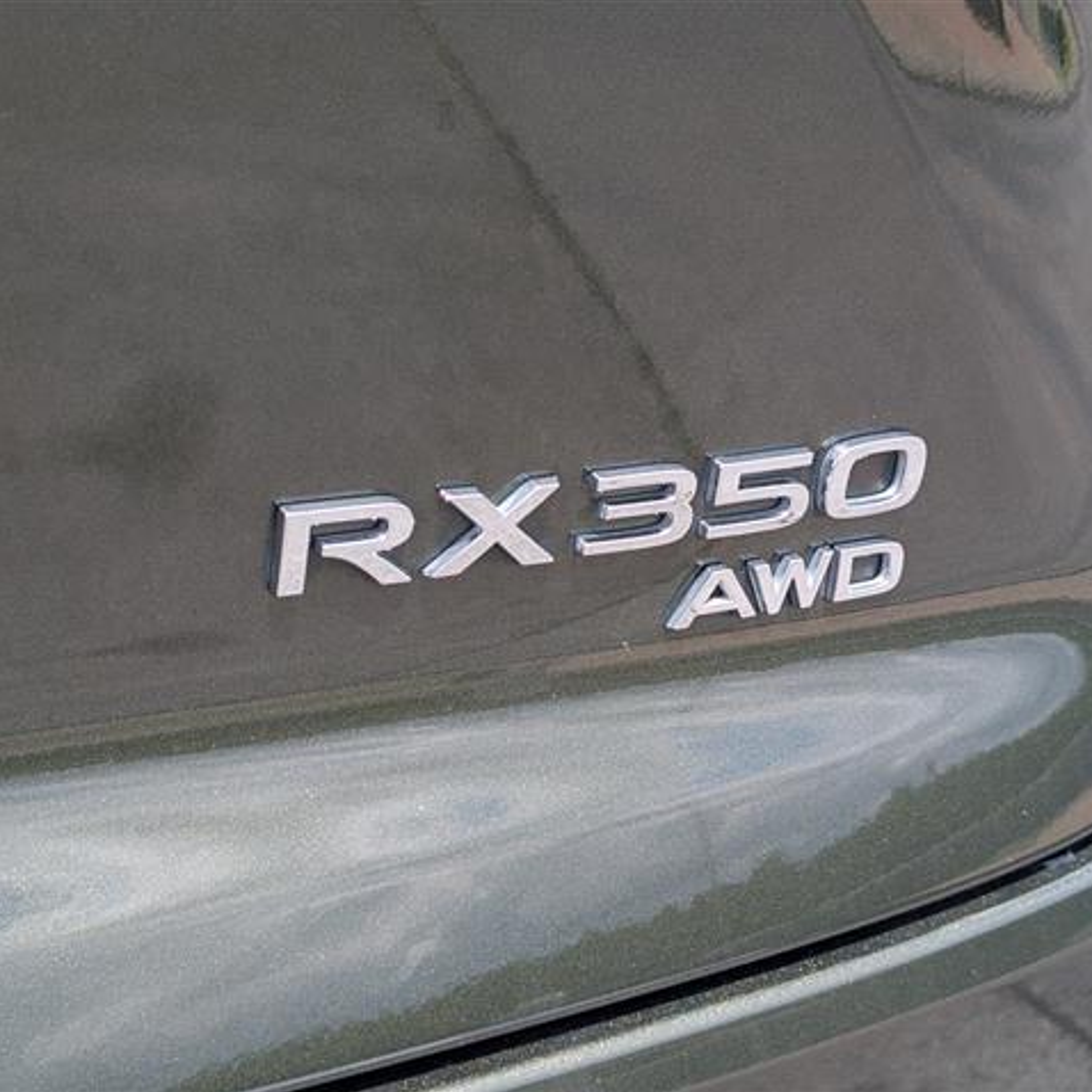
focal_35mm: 58
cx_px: 507
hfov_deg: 29.5
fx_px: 2070
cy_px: 546
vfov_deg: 29.6
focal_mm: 6.9
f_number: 1.68
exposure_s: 1/417
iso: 20
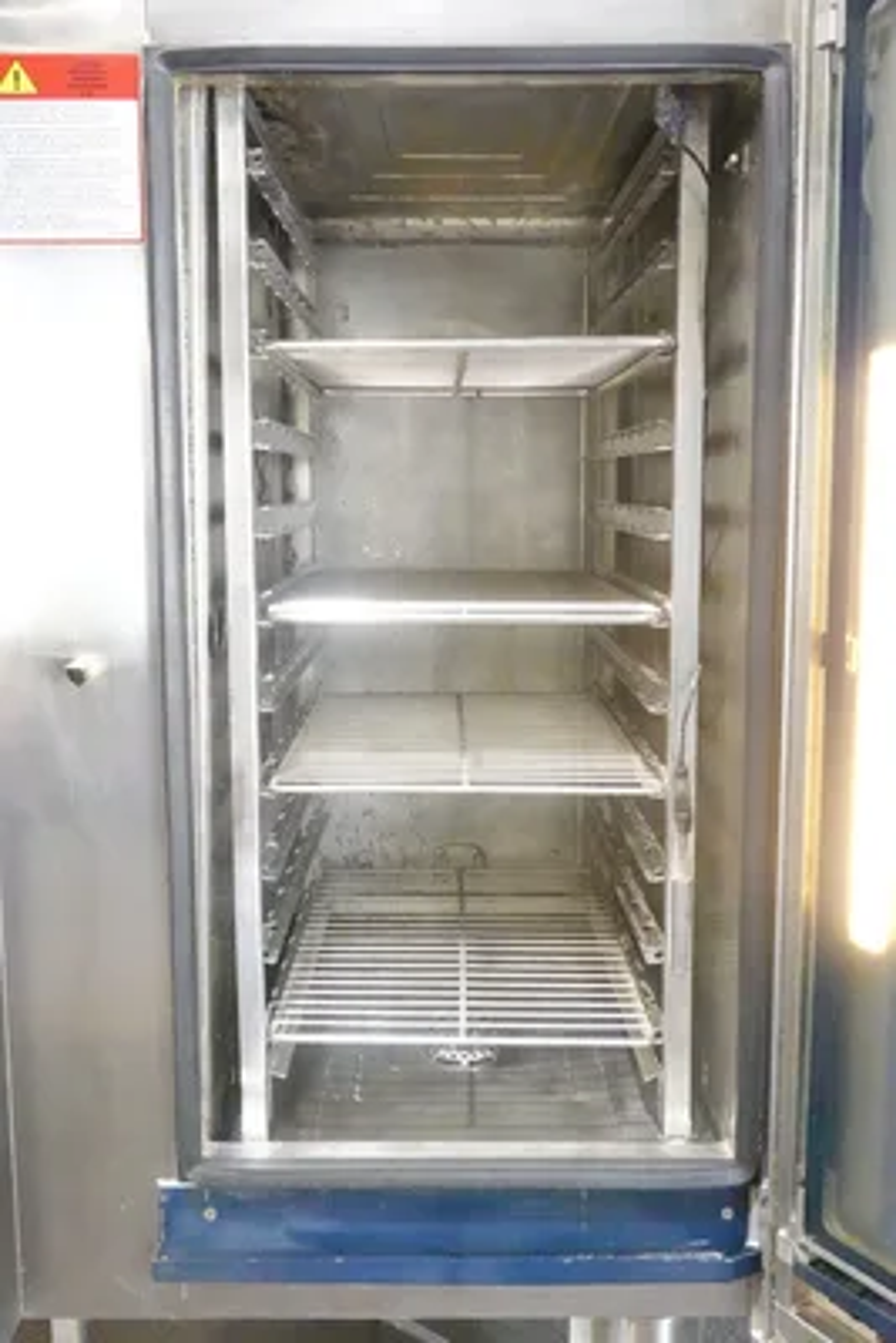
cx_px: 448
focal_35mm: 38
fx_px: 1417
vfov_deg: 50.7
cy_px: 672
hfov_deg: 35.1
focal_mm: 14.12
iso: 6400
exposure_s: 1/20
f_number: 8
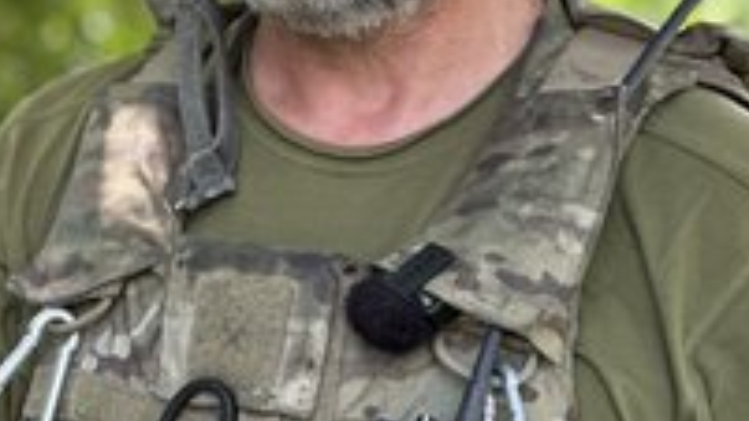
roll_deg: -0.6
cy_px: -115
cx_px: 134
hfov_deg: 12.8
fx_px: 3316
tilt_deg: +0.1
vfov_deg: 7.2
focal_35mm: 167
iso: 125
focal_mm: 9
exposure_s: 1/121
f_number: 2.8
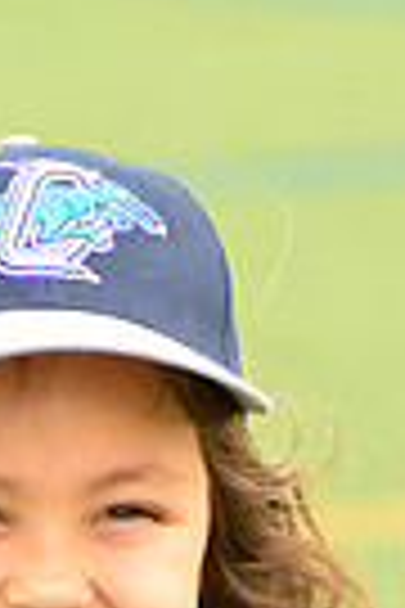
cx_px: -92
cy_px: 797
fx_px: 14461
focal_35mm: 857
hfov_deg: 1.6
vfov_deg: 2.4
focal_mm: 200
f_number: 8
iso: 250
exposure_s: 1/200
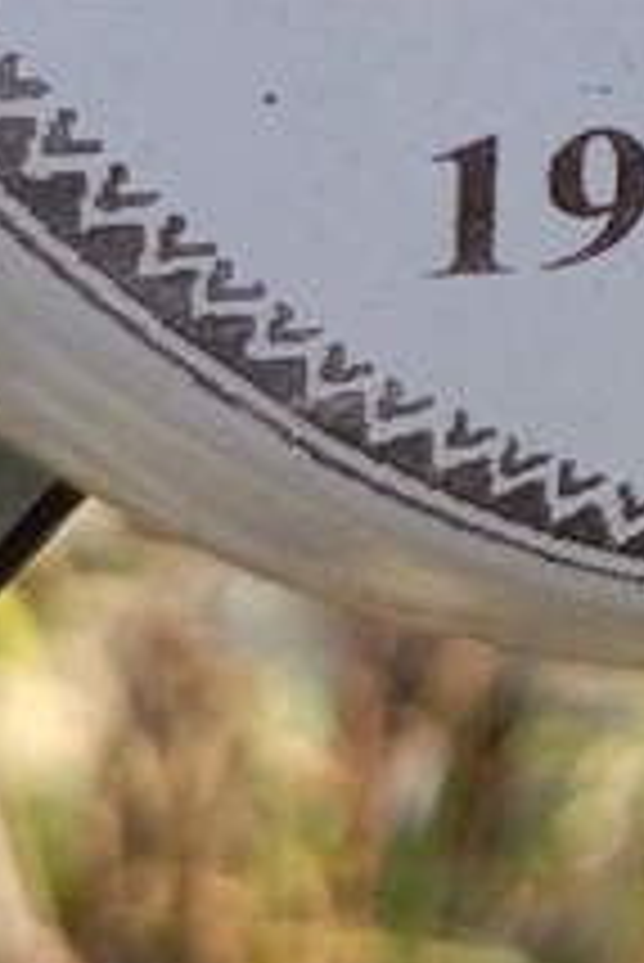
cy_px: -27
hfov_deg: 12.7
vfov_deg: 20.3
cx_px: 1189
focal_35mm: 97
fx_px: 2598
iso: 110
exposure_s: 1/365
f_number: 1.69
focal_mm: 4.76
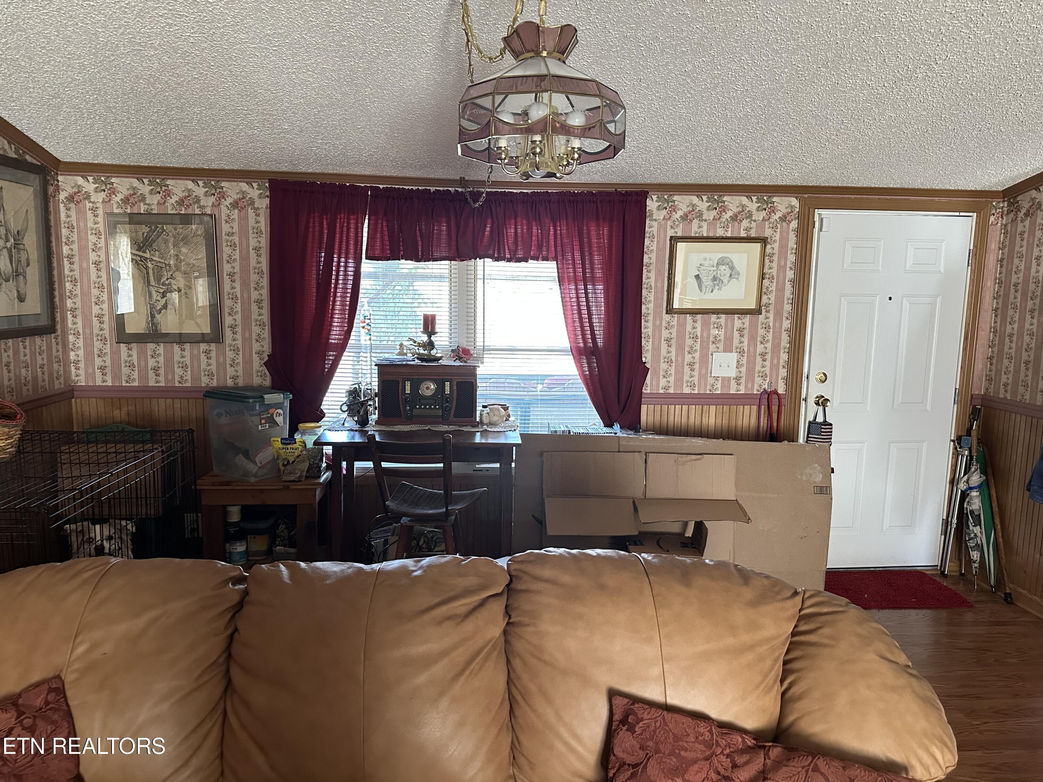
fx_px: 723
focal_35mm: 24
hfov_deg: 71.6
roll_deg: +0.2
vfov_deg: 56.8
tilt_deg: -7.6
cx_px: 522
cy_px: 391
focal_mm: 6.86
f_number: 1.78
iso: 500
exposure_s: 1/60
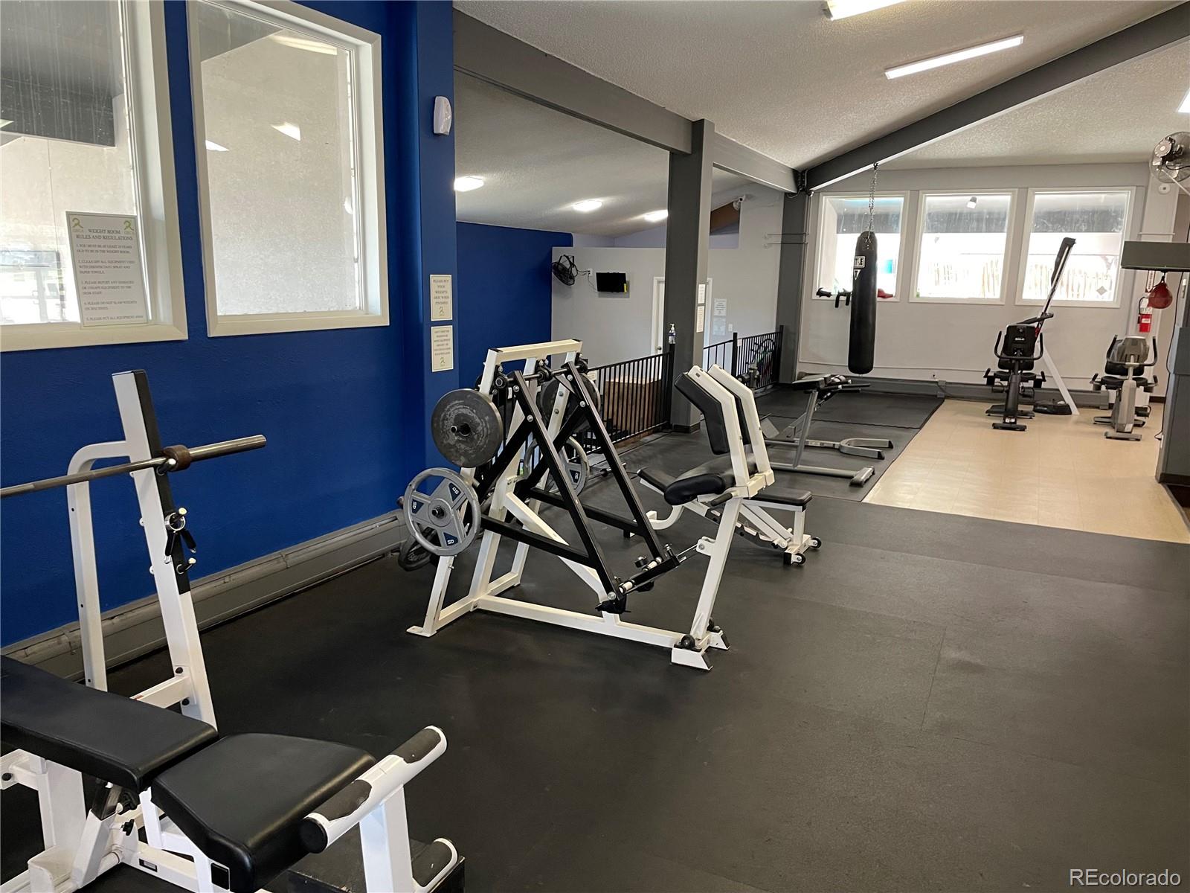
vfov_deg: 53.1
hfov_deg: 67.3
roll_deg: -0.7
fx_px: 894
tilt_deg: -11.6
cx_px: 595
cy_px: 446
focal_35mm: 26
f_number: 1.6
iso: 160
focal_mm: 4.2
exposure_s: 1/60
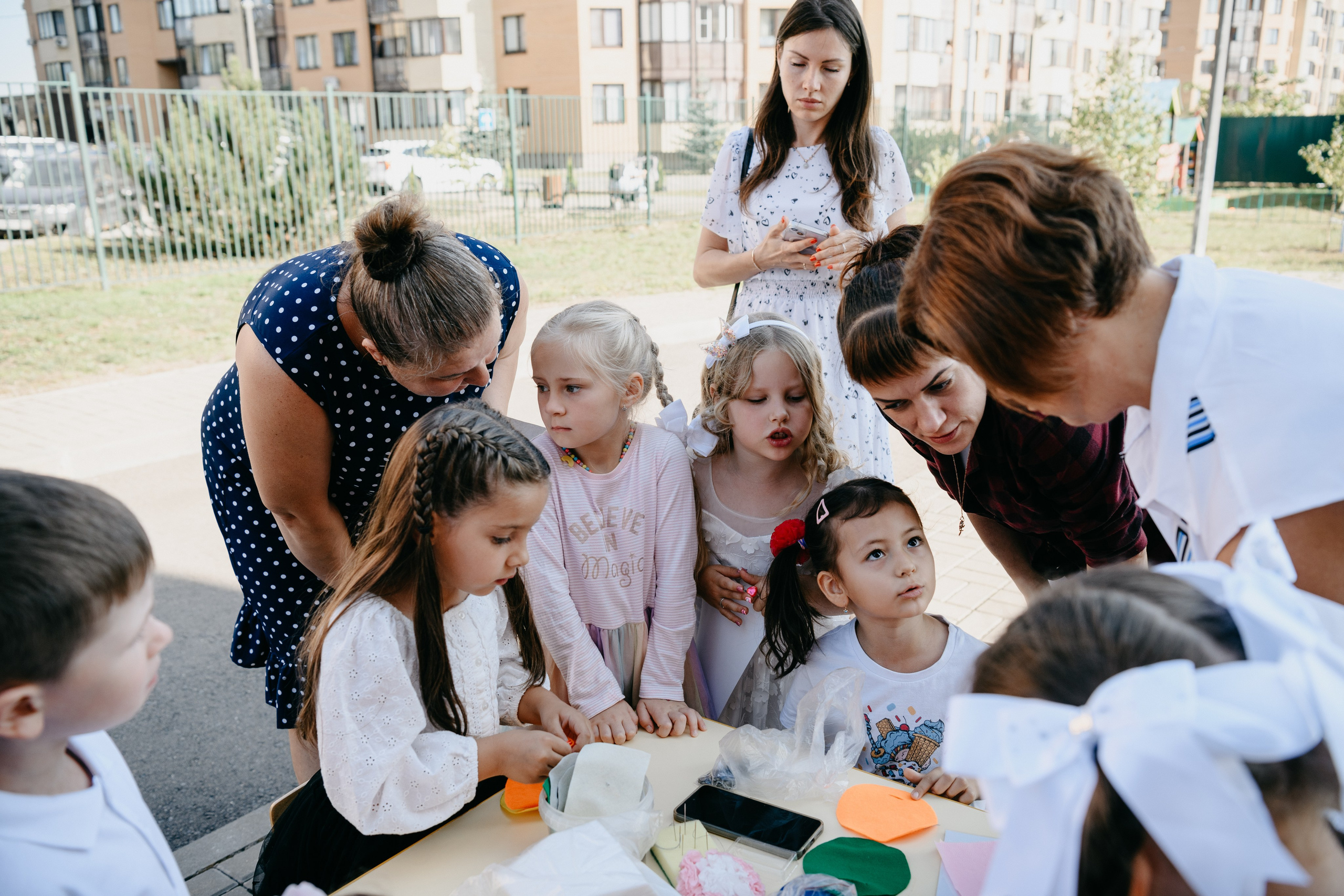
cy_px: 448
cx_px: 672
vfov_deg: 42.3
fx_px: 1157
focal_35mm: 31
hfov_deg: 60.3
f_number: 4
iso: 160
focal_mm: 31
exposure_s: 1/400
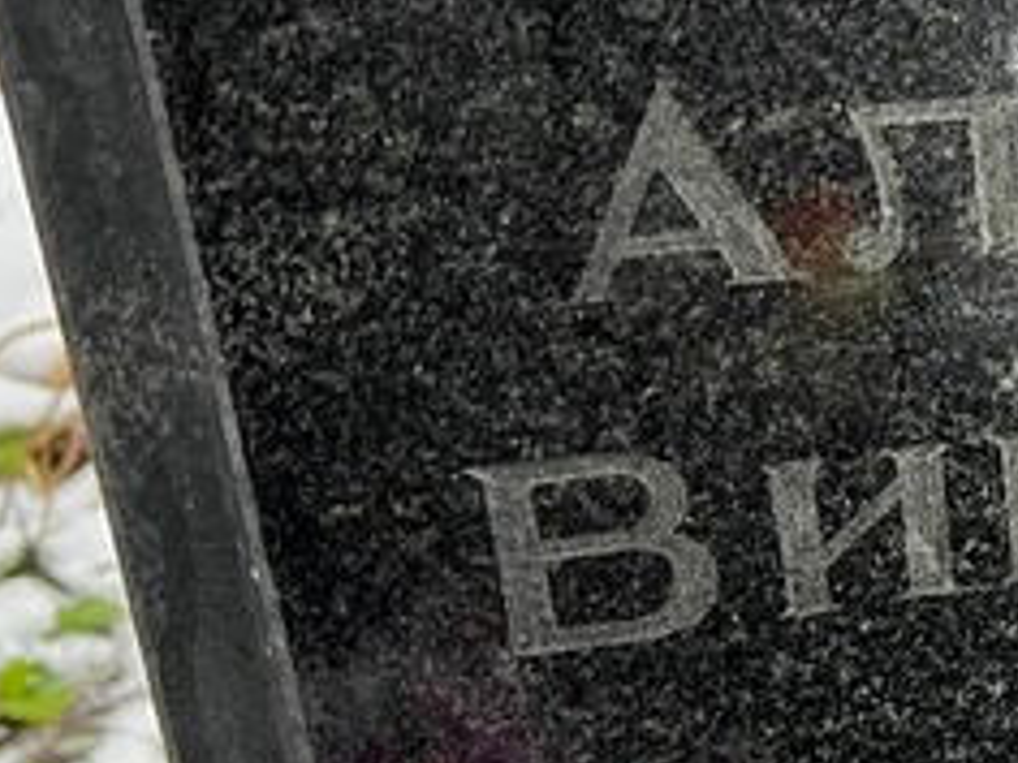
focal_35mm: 88
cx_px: 1544
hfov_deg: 19.3
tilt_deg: -24.2
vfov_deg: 16.8
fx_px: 2588
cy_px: 422
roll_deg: +0.8
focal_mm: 5.7
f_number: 1.5
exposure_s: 1/77
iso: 125
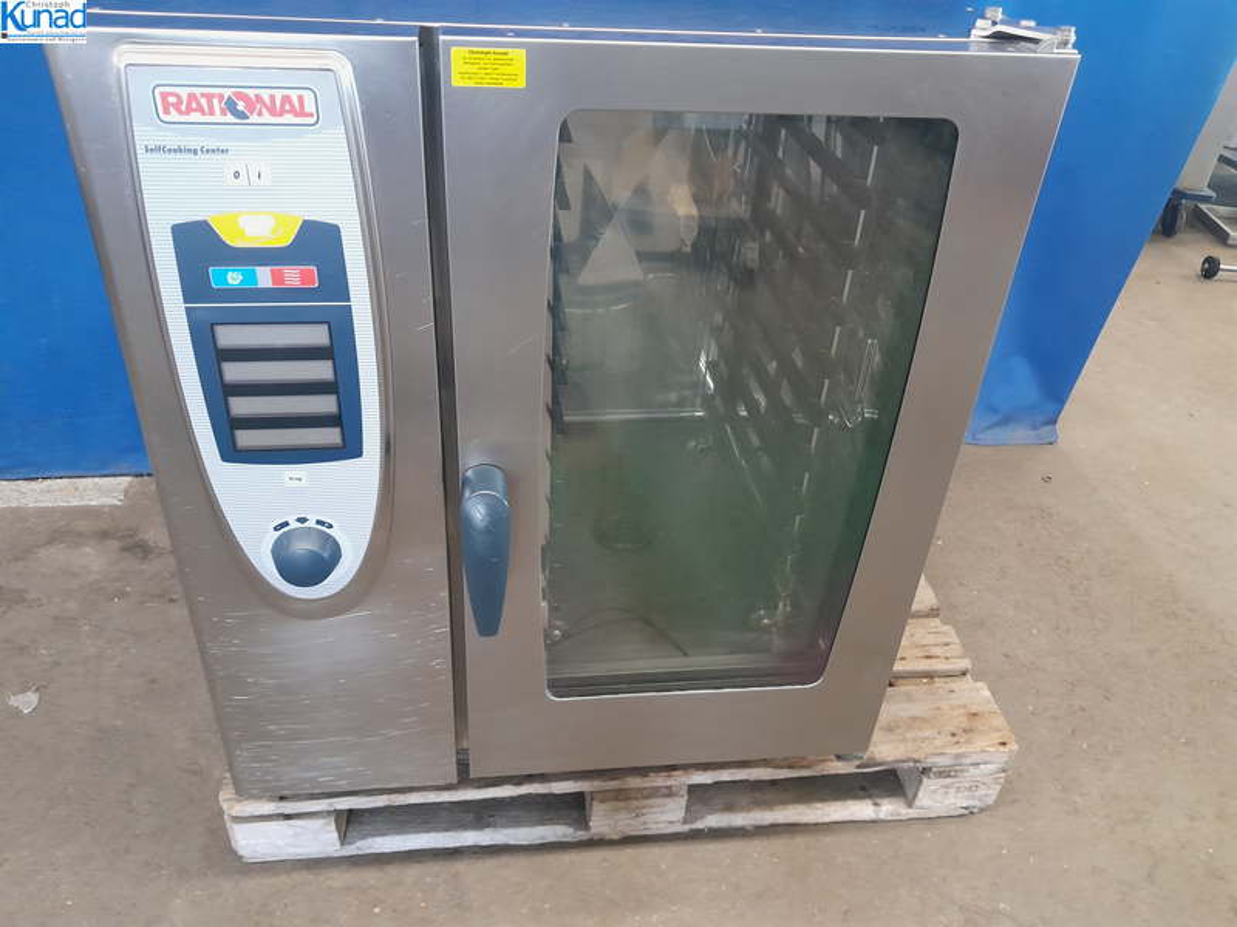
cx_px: 618
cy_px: 464
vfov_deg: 53.1
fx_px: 929
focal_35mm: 26
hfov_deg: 67.3
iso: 400
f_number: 1.8
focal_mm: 4
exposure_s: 1/25
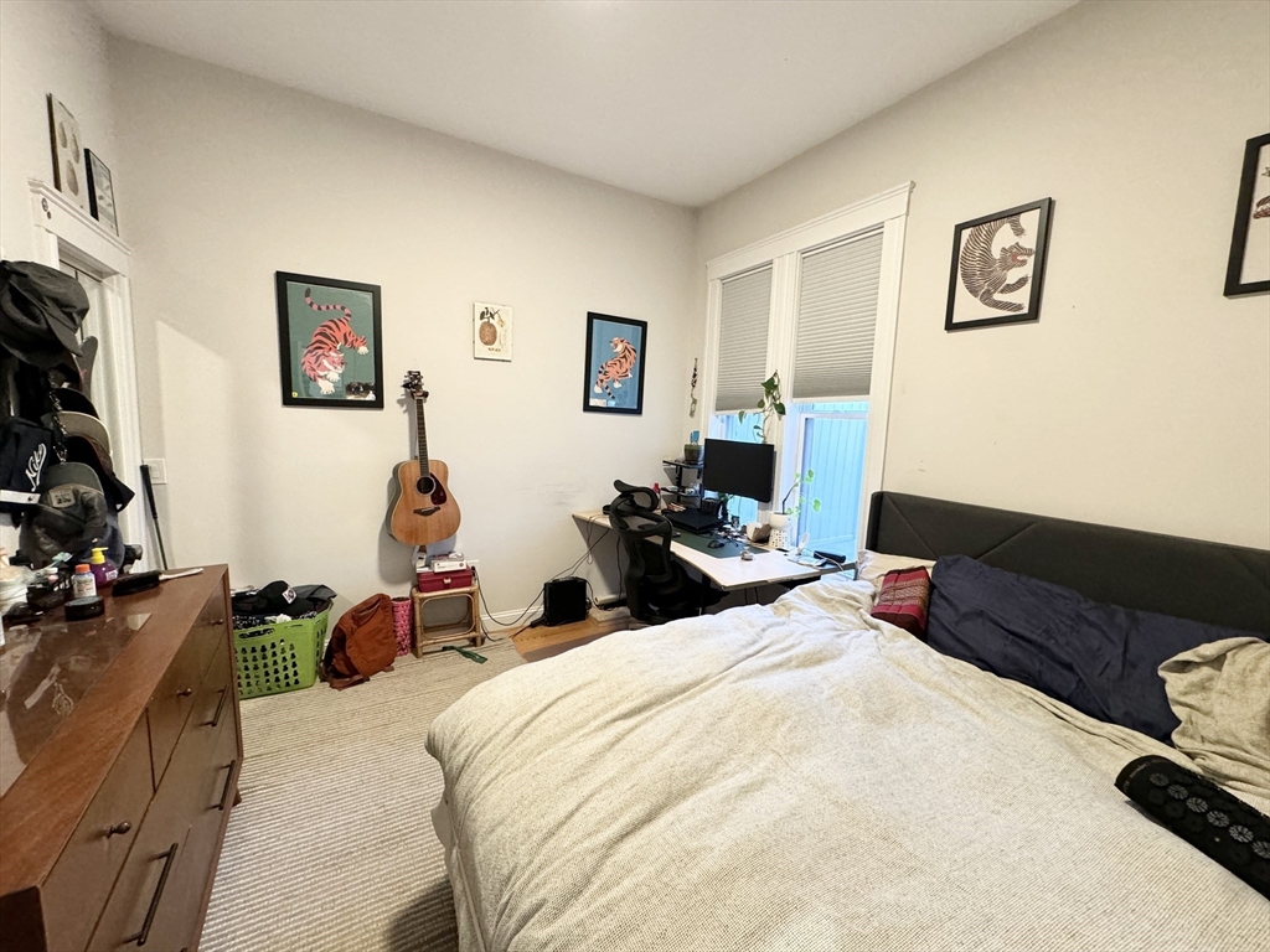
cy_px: 476
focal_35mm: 14
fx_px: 514
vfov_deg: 85.7
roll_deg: -2.3
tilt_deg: -6.2
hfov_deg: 102.1
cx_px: 635
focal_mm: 2.22
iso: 400
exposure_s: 1/60
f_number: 2.2
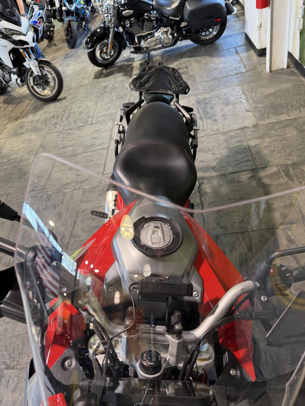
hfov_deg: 56.8
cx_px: 152
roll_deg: +20.6
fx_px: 282
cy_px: 203
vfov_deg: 71.6
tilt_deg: -41.8
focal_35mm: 24
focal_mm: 6.76
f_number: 1.78
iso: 160
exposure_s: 1/60
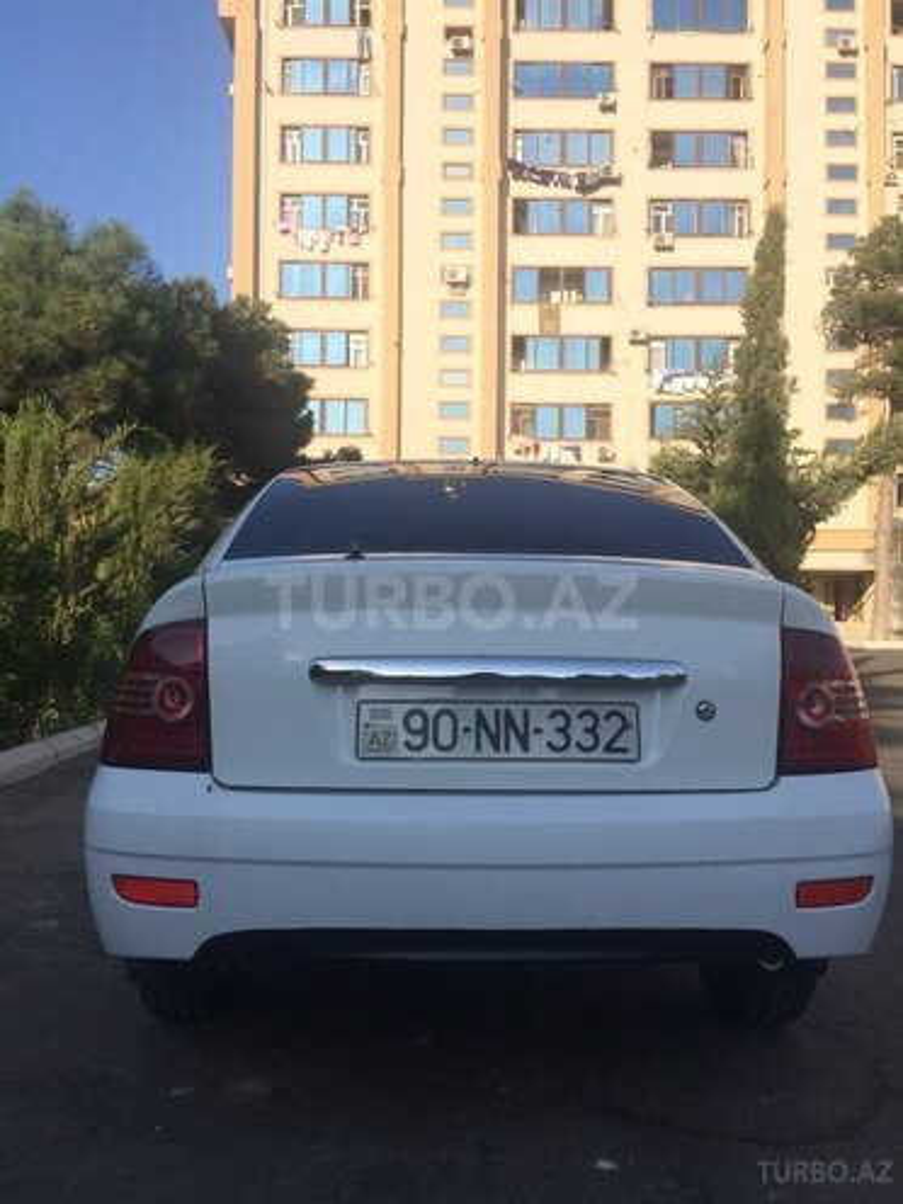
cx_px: 452
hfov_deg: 48.2
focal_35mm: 29
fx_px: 1009
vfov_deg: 61.7
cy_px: 602
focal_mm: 4.15
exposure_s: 1/1414
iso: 32
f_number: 2.2
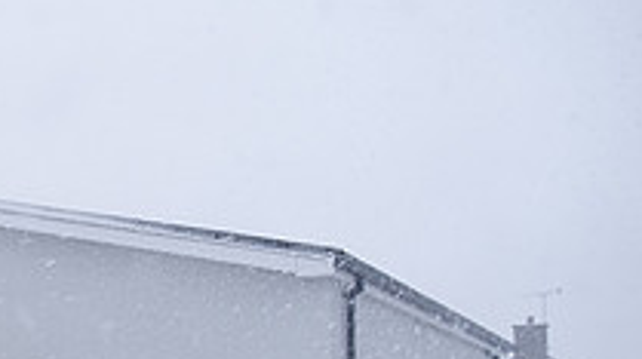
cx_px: -179
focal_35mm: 71
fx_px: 1207
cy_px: 403
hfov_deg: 25.8
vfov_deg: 16.4
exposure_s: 1/125
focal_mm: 16
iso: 250
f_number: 2.8
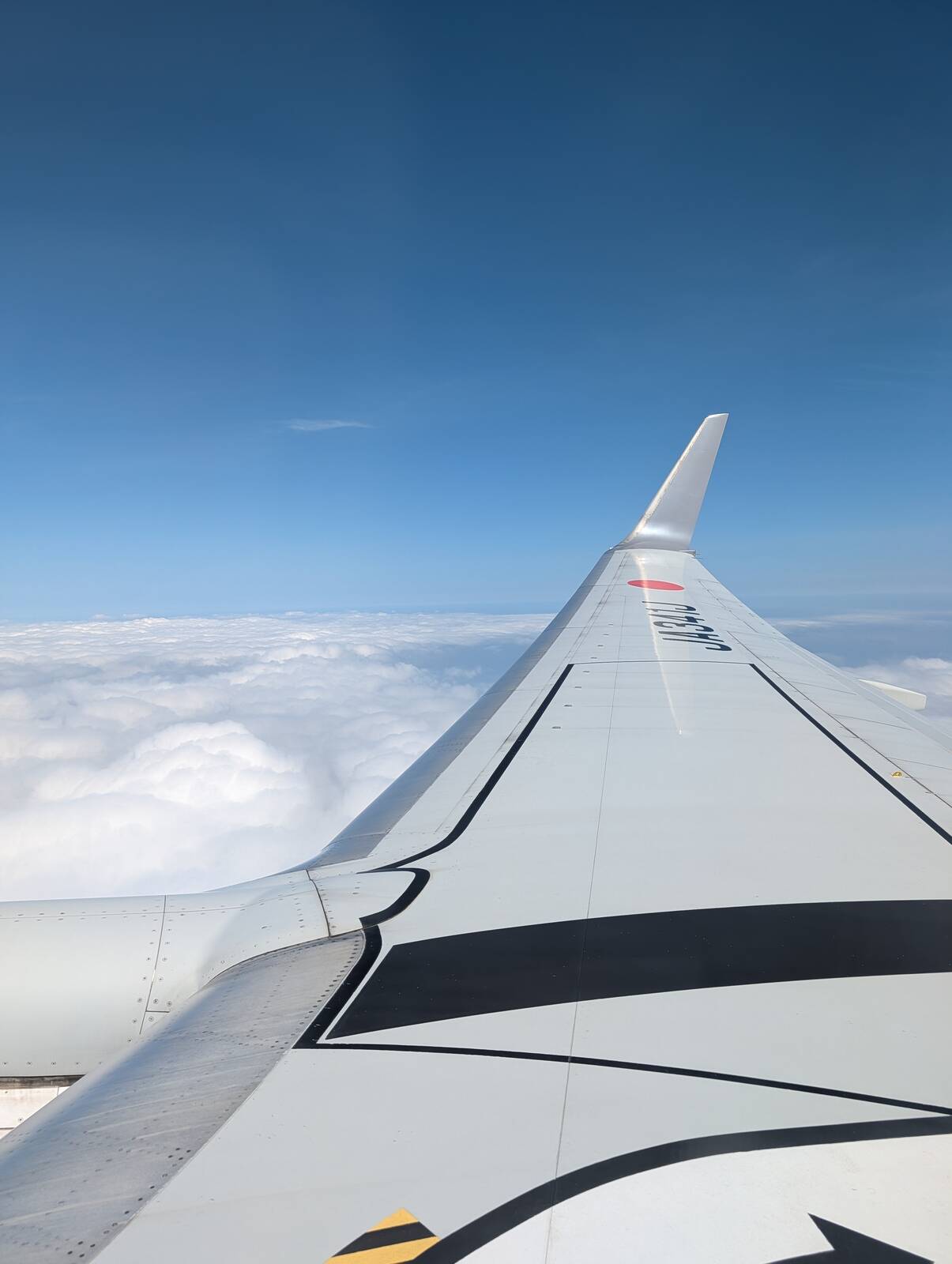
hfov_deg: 56.9
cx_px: 476
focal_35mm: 24
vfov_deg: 71.5
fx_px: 878
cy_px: 632
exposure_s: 1/1488
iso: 23
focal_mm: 6.9
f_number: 1.68
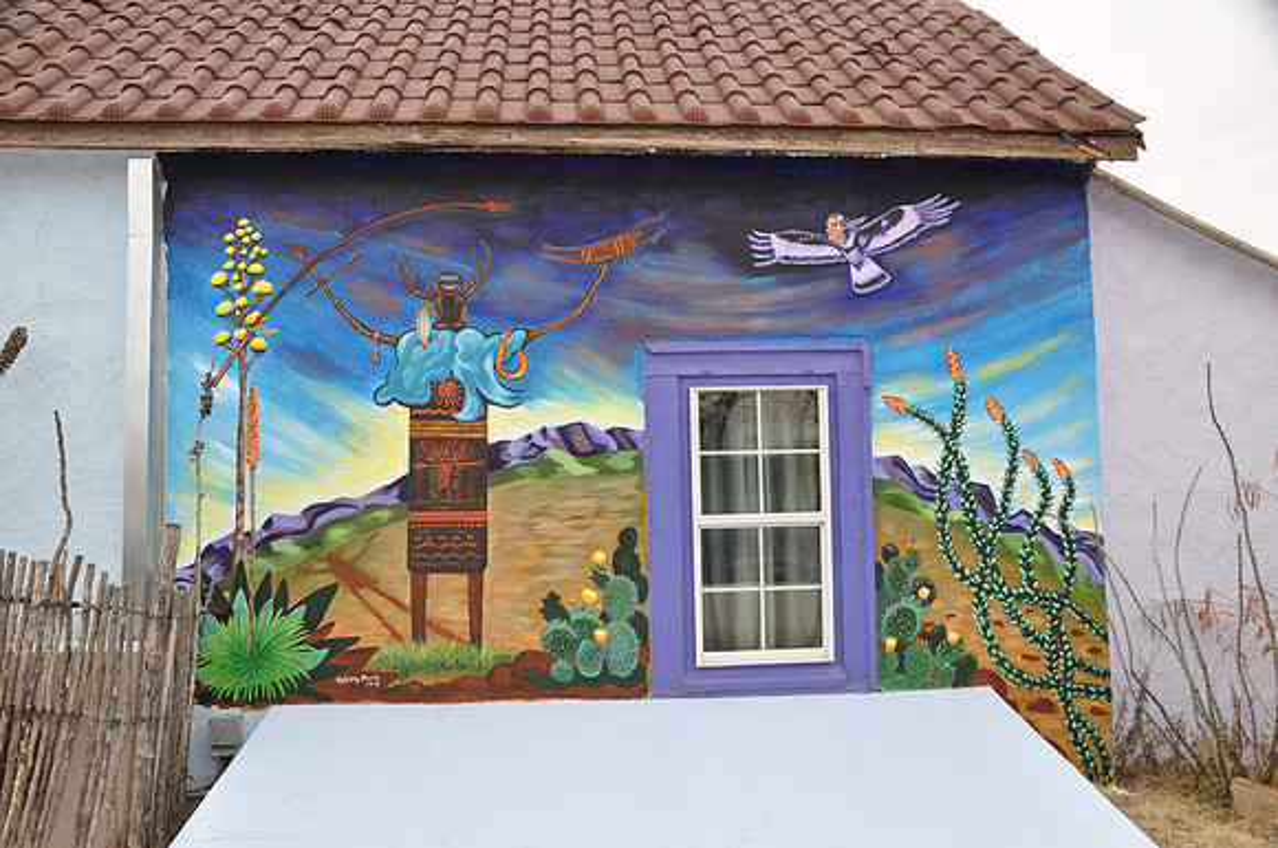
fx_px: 1064
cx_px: 639
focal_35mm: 30
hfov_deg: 62.0
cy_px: 424
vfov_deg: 43.5
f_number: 7.1
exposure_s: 1/50
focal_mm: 20
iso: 200
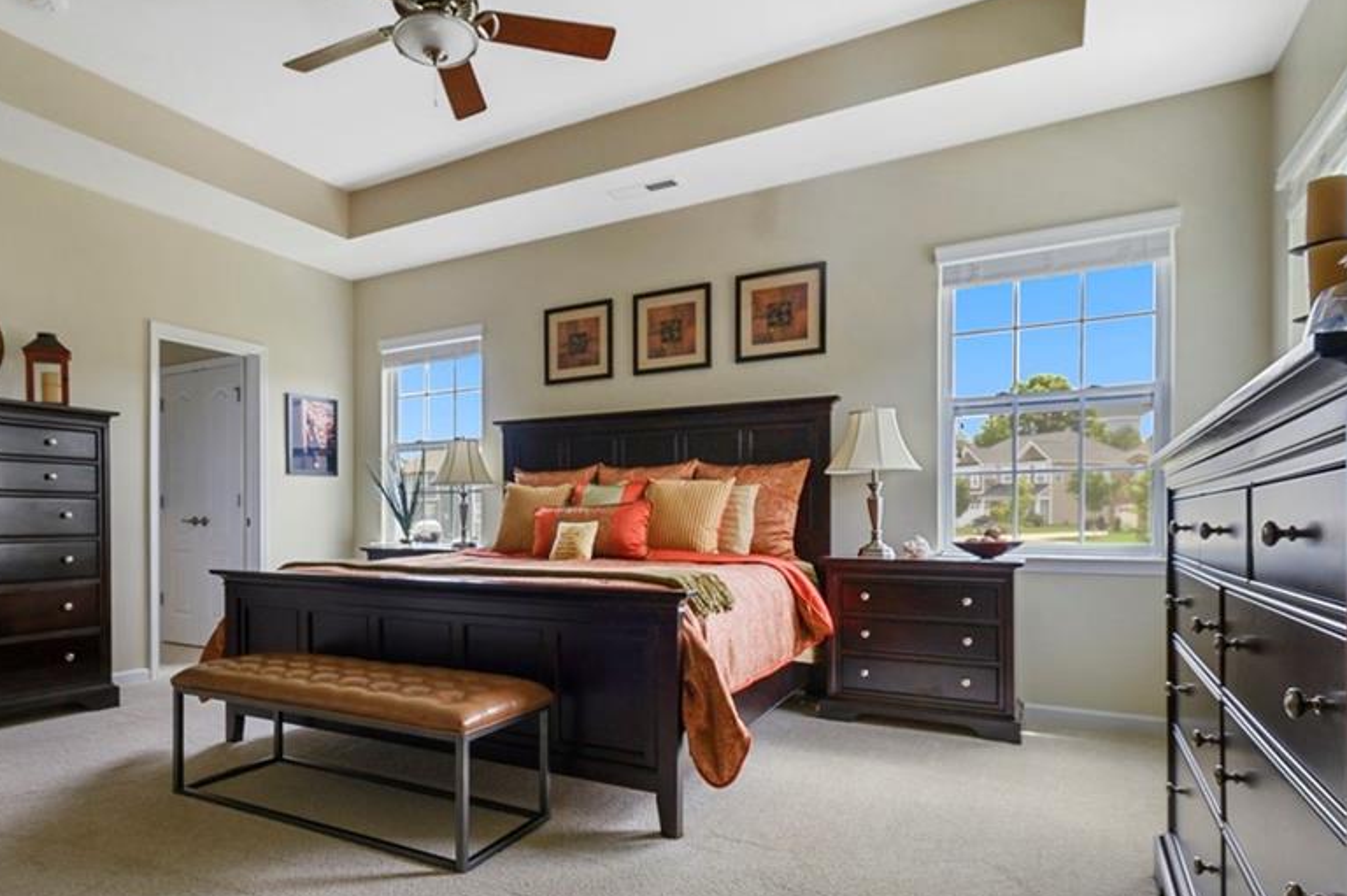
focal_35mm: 20
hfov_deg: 82.7
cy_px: 550
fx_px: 748
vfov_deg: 61.2
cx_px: 521
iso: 250
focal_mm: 10
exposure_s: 1/5
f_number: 7.1
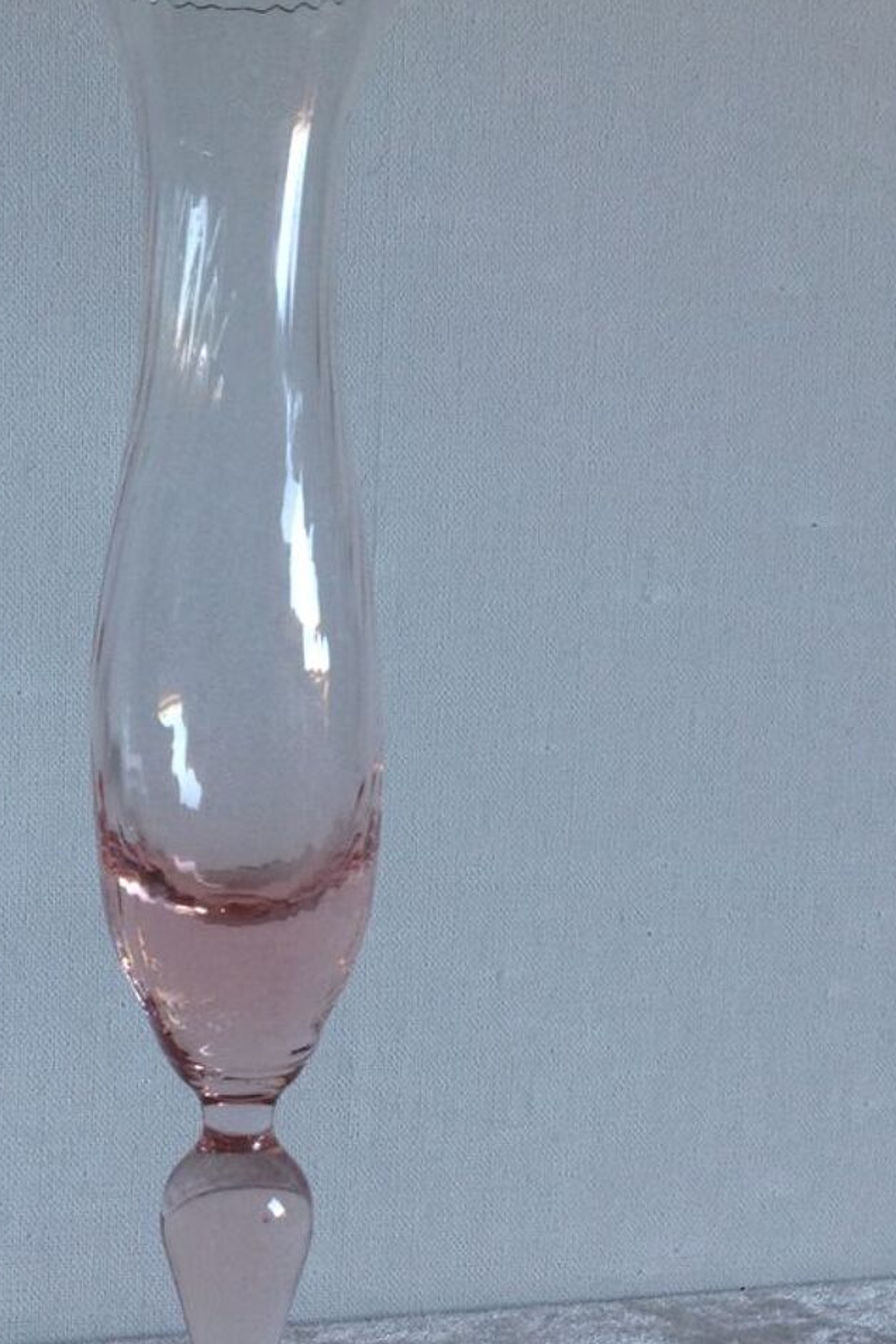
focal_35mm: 51
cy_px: 780
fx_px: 1904
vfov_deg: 38.8
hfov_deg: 26.2
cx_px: 235
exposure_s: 1/60
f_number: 2.4
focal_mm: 4.28
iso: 64
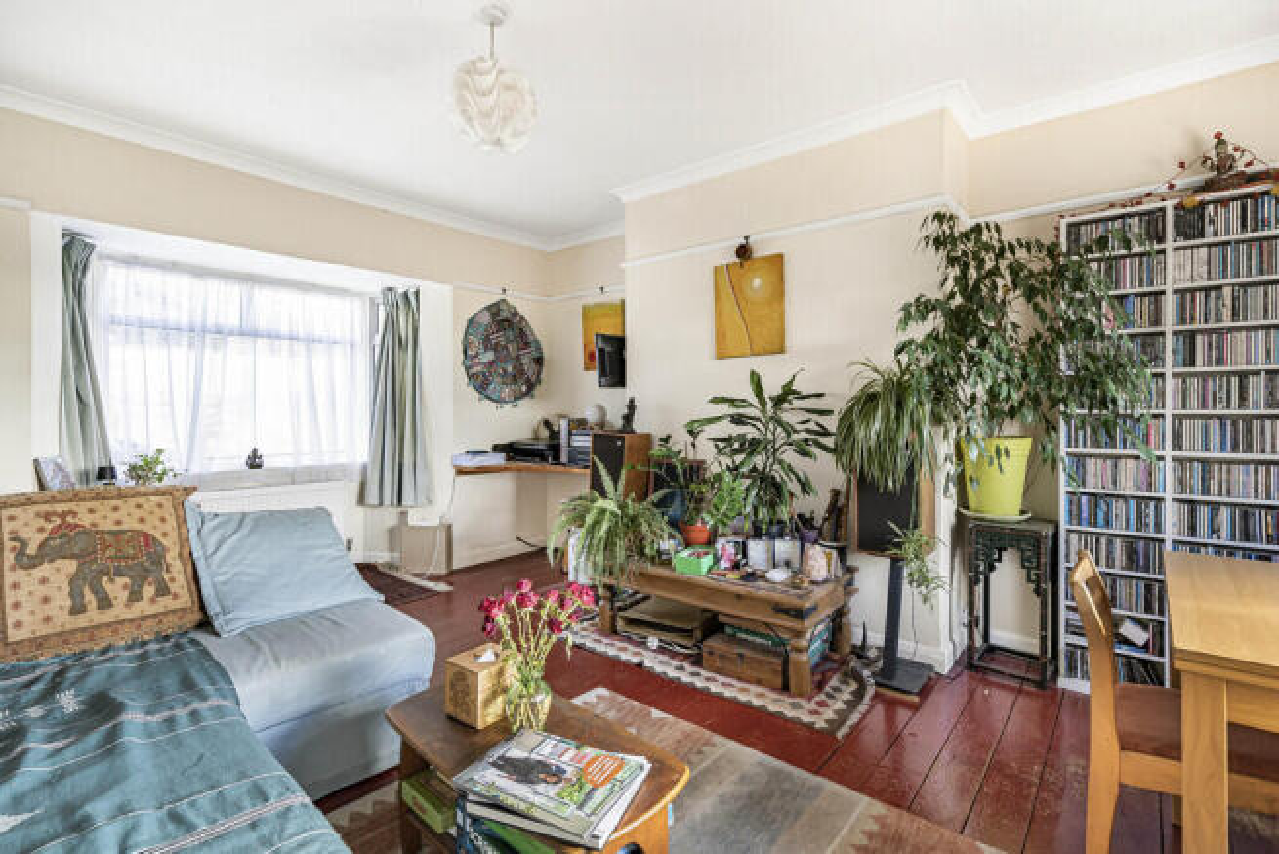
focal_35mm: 16
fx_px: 569
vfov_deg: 73.8
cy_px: 427
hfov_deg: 96.7
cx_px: 640
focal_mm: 16
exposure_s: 1/25
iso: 400
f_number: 9
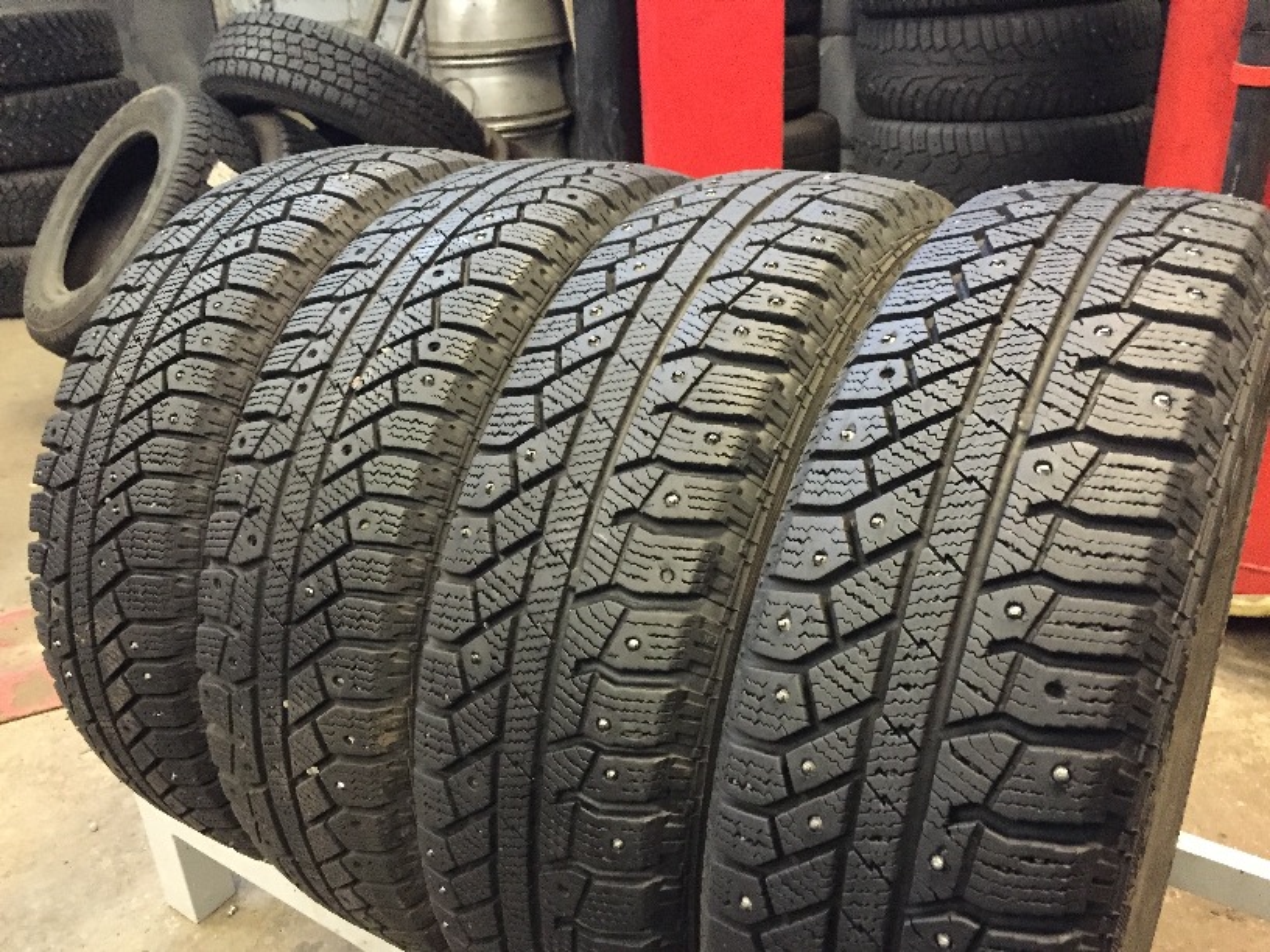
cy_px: 476
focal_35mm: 29
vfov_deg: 48.2
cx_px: 635
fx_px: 1064
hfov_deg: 61.7
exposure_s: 1/17
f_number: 2.2
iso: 400
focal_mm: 4.15
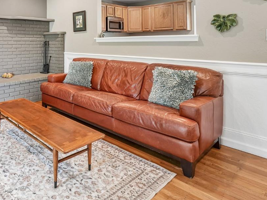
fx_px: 193
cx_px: 46
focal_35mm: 25
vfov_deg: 51.9
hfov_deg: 62.3
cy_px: 44
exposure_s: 1/20
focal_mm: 14
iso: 640
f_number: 8
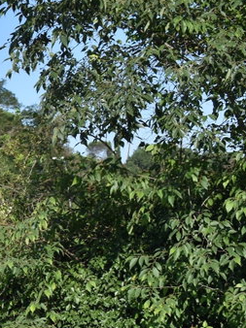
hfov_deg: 12.8
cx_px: -193
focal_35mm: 105
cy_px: 312
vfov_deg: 18.3
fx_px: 996
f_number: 8
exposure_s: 1/250
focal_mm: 24
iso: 100
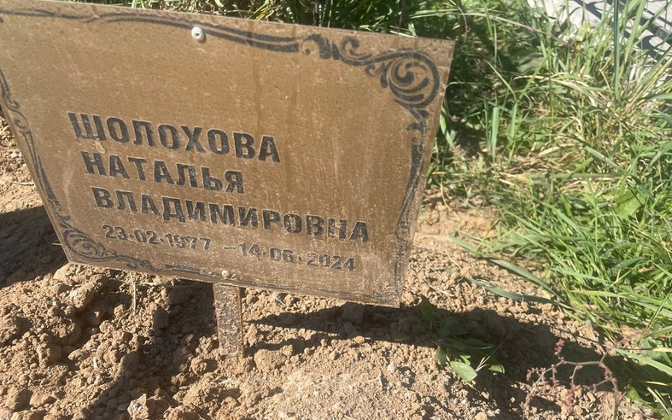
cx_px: 336
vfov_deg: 44.3
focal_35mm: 28
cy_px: 250
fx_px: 513
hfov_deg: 66.5
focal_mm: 4.2
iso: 32
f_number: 1.6
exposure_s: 1/2174
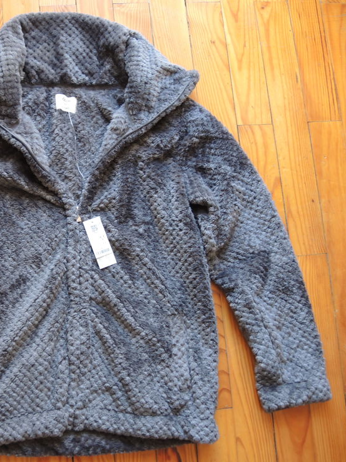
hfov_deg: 36.5
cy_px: 228
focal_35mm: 38
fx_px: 506
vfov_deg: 49.0
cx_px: 71
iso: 250
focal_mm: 6
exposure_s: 1/30
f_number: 2
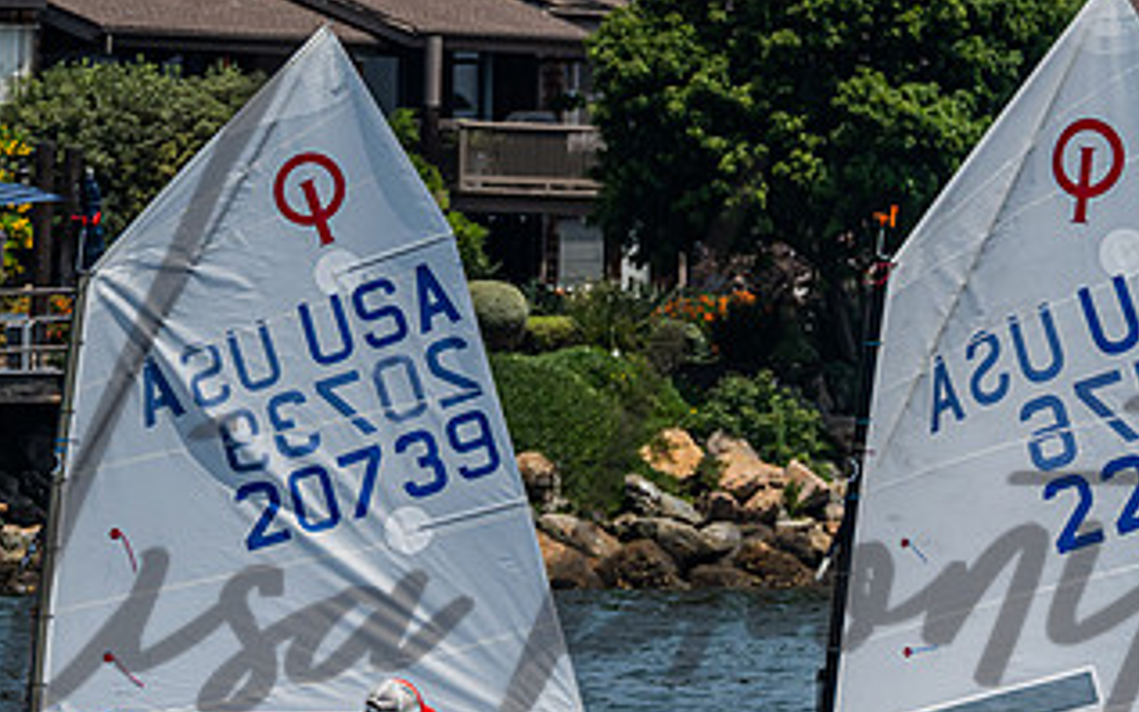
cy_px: 523
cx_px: 1102
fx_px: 12942
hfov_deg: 5.0
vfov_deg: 3.1
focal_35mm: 417
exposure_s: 1/1600
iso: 320
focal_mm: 165
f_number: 7.6
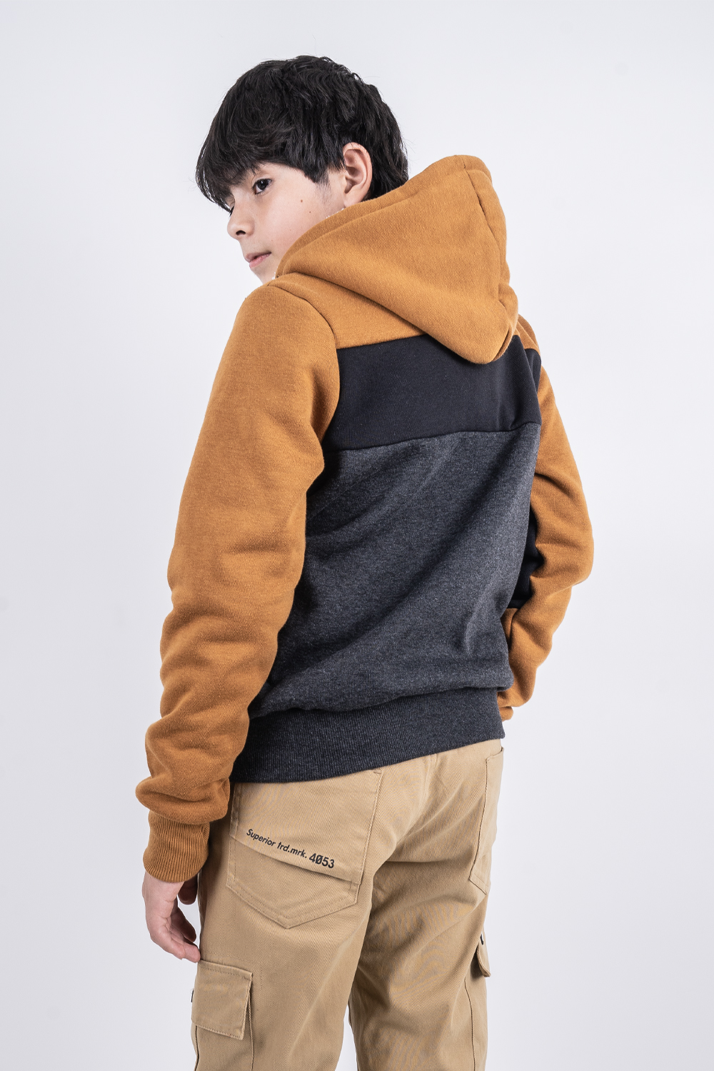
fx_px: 1071
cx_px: 357
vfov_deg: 53.1
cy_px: 536
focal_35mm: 36
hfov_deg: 36.9
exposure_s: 1/125
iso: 160
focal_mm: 24
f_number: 11
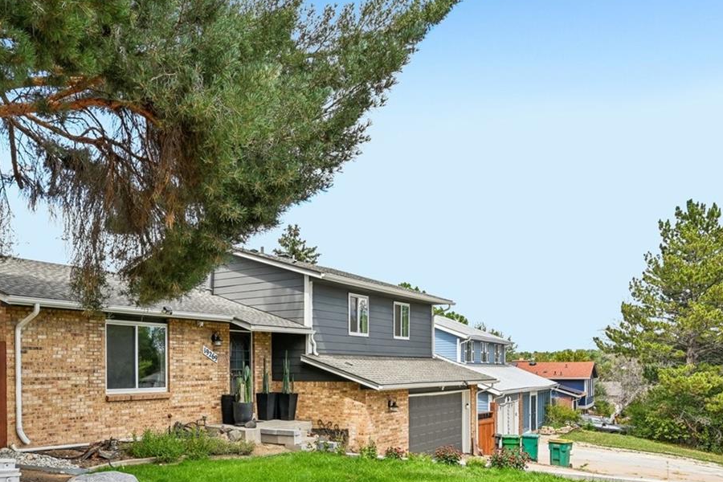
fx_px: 643
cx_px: 230
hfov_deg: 57.2
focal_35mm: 32
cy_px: 366
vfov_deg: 39.9
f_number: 9
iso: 64
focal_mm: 18
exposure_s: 1/80
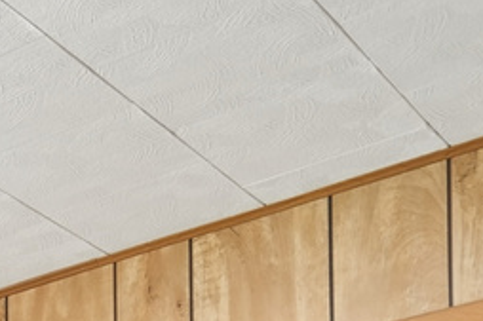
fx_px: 1368
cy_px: 885
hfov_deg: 14.7
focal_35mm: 102
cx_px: -597
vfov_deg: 10.5
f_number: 4
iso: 400
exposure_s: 1/30
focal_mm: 16
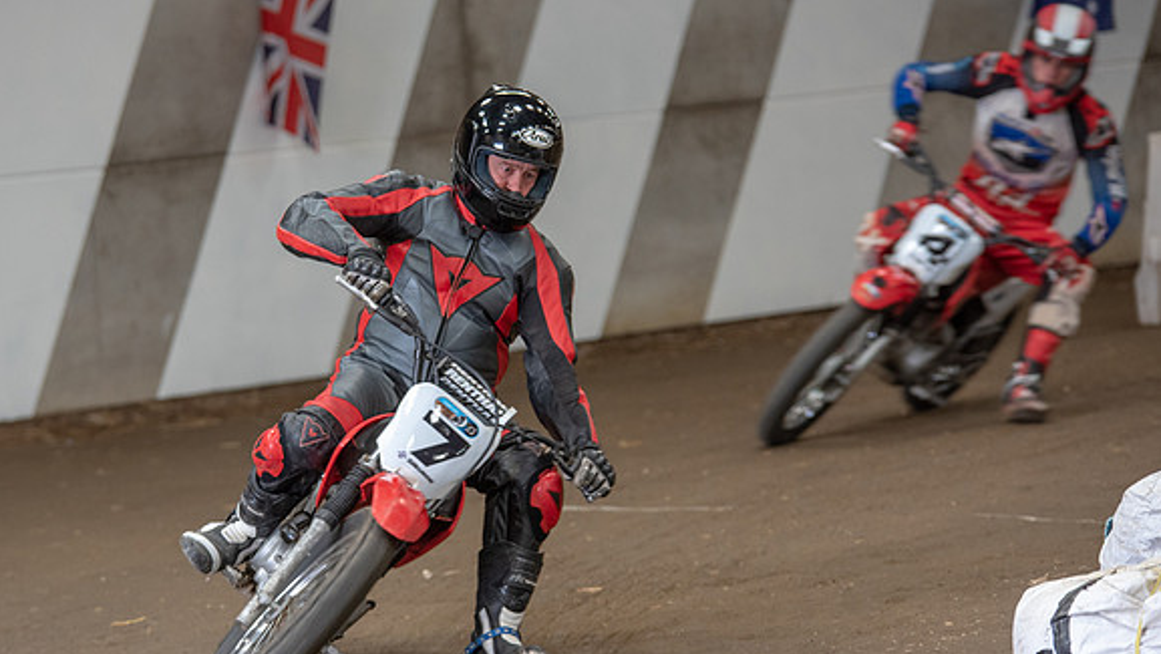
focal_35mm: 182
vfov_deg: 6.7
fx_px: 5605
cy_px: 433
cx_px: 452
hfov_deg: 11.8
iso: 1250
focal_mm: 140
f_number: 3.5
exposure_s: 1/125
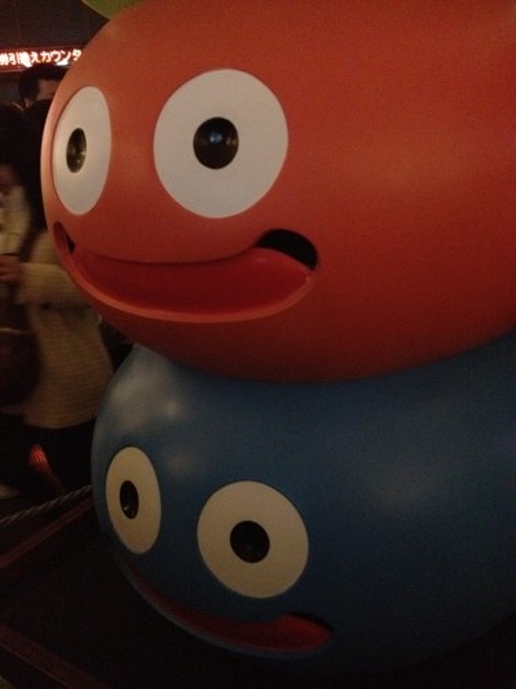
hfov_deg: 40.7
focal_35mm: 35
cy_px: 344
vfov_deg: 52.6
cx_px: 258
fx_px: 696
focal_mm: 4.28
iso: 800
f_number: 2.4
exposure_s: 1/15
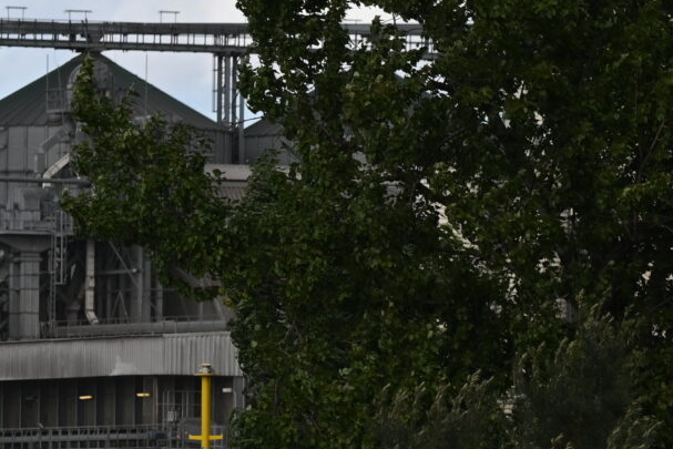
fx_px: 9461
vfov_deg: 2.7
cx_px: -408
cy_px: 205
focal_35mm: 506
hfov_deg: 4.0
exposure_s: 1/4000
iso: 400
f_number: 4
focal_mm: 120
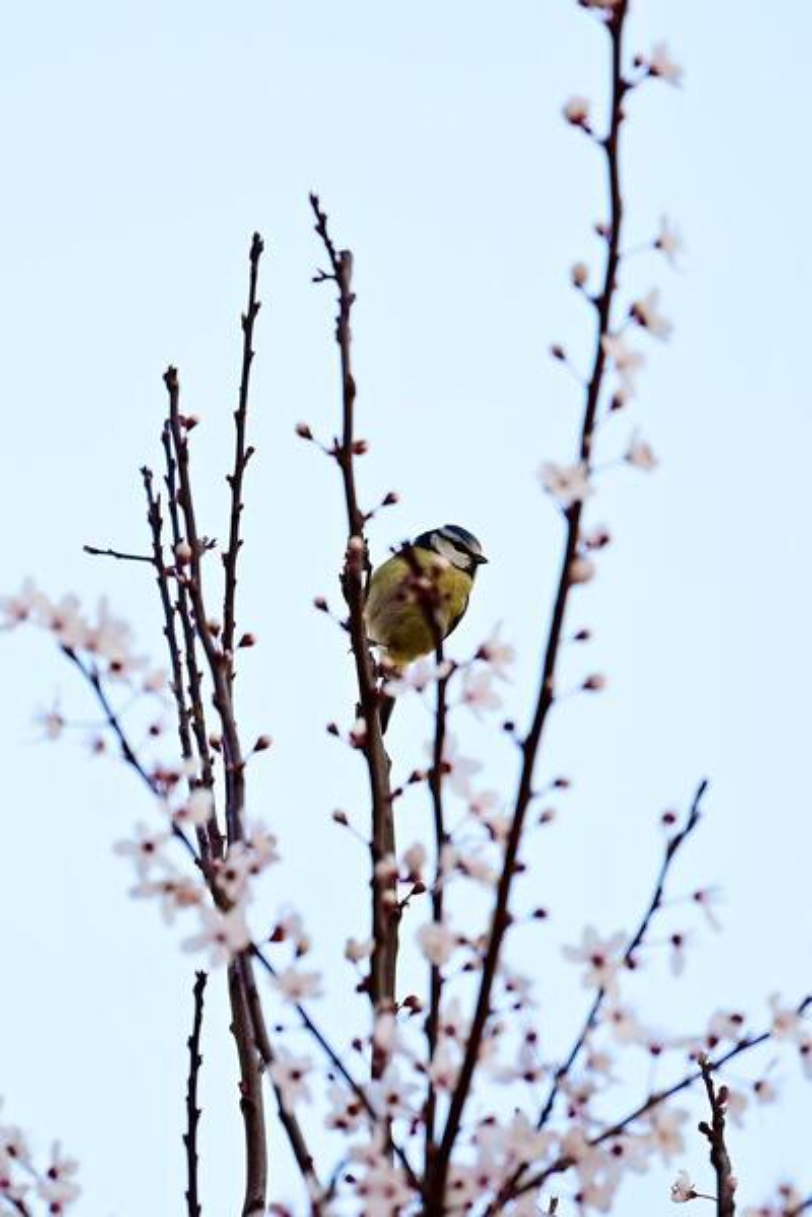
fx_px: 12687
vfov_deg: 5.5
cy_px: 608
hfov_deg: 3.7
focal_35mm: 375
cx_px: 406
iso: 100
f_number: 6.3
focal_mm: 250
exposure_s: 1/80
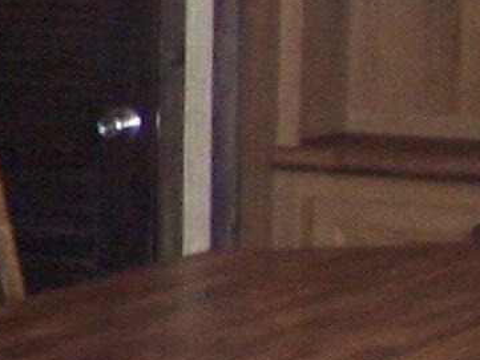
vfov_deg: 5.5
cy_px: 3
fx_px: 3759
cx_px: -903
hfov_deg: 6.7
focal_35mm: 271
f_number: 2.8
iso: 140
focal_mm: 6.3
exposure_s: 1/60
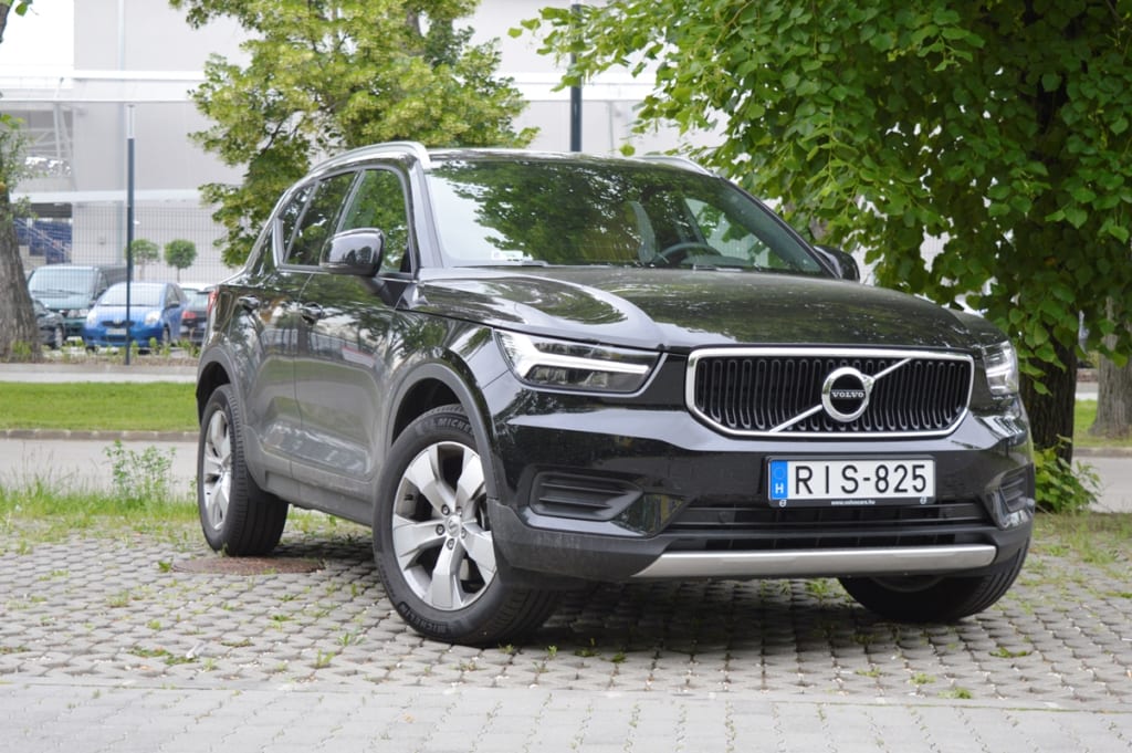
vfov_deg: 19.7
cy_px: 376
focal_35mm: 69
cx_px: 566
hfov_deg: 29.3
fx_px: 2168
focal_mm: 46
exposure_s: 1/125
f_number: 5.3
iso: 400
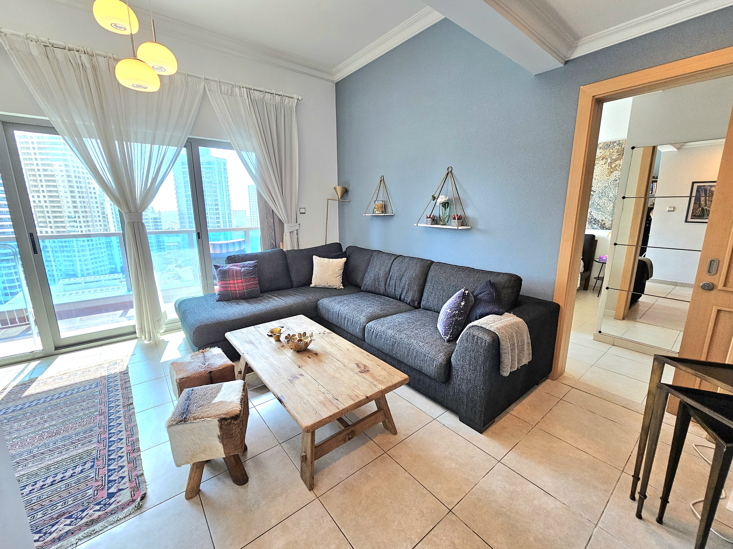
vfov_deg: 89.9
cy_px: 274
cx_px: 366
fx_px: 275
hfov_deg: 106.2
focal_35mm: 13
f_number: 2.2
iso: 100
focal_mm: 2.2
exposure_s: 1/50
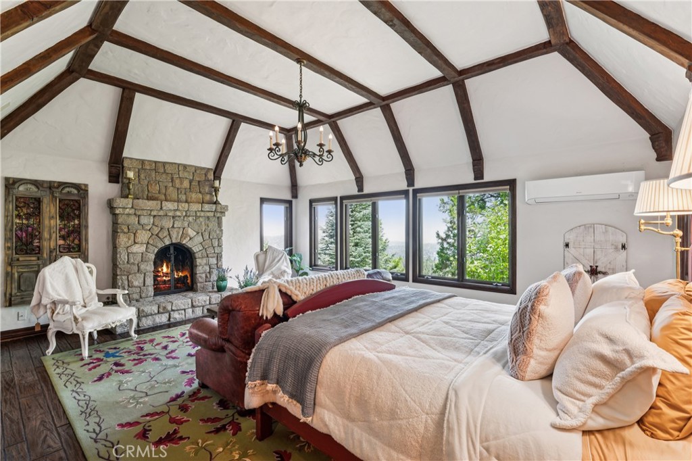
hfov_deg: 95.3
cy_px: 230
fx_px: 315
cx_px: 346
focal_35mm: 16
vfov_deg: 72.4
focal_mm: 16.4
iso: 100
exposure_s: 1/1.67
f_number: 13
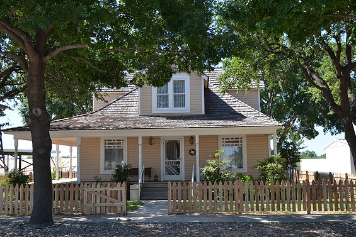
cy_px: 118
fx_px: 425
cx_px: 176
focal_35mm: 43
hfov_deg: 45.4
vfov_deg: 31.2
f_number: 5.6
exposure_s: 1/125
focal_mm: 28
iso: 200
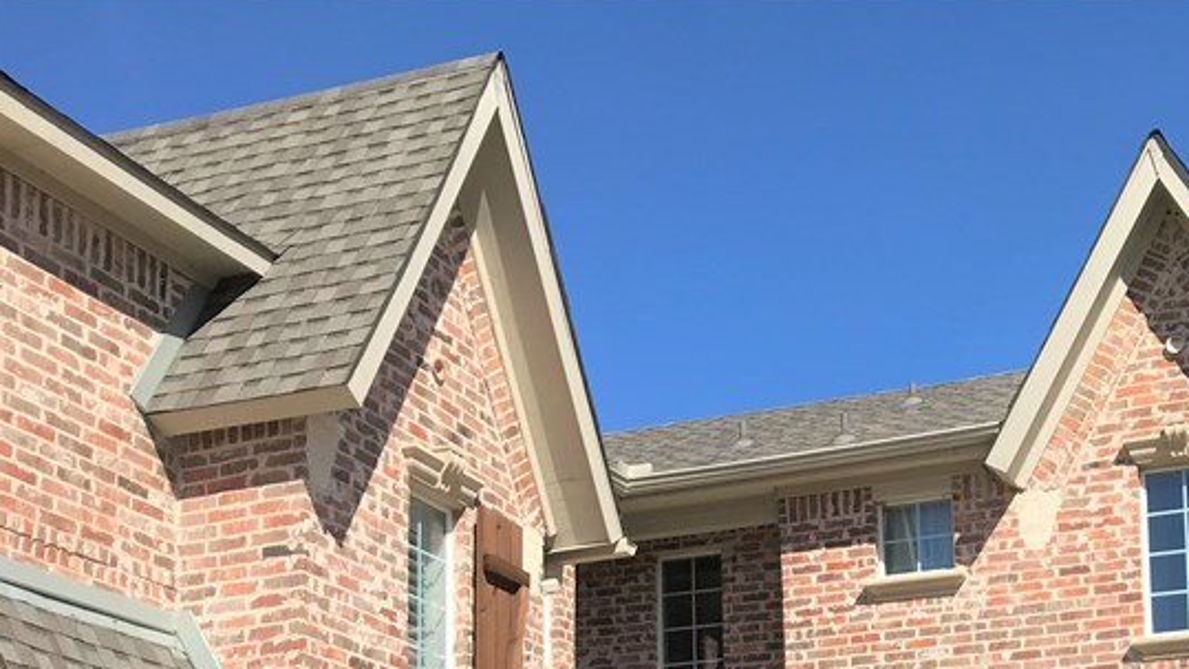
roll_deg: +0.6
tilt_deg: +9.1
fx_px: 1828
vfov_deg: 19.3
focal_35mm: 58
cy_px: 839
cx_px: 832
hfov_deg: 35.5
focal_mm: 3.99
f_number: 1.8
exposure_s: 1/3300
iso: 20
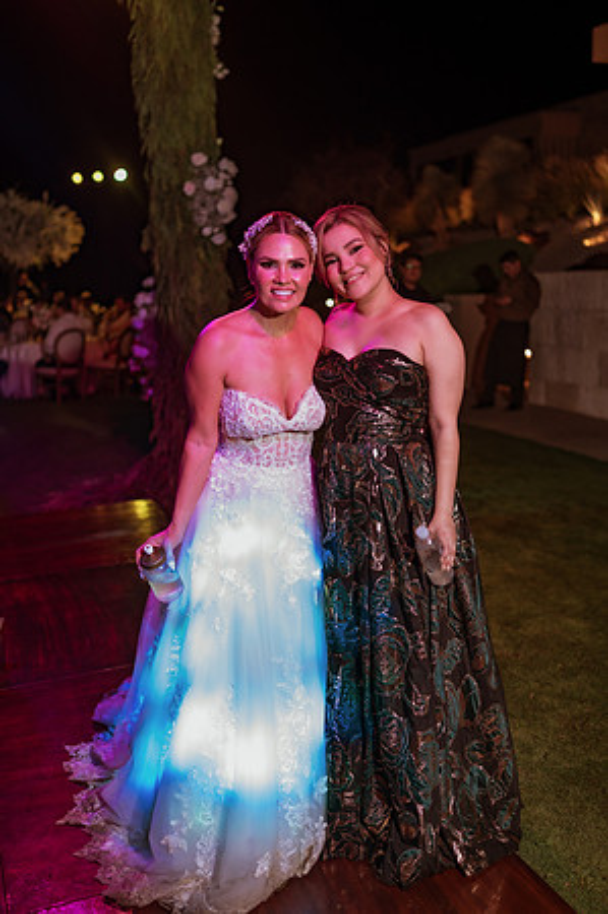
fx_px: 889
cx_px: 304
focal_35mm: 35
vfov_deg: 54.5
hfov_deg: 37.8
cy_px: 457
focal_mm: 35
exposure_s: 1/160
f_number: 1.8
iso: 800
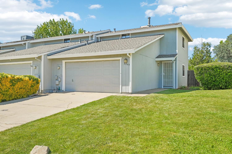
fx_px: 187
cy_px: 77
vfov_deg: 44.9
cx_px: 116
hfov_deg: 63.7
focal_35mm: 29
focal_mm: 29
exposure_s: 1/500
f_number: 8
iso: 400
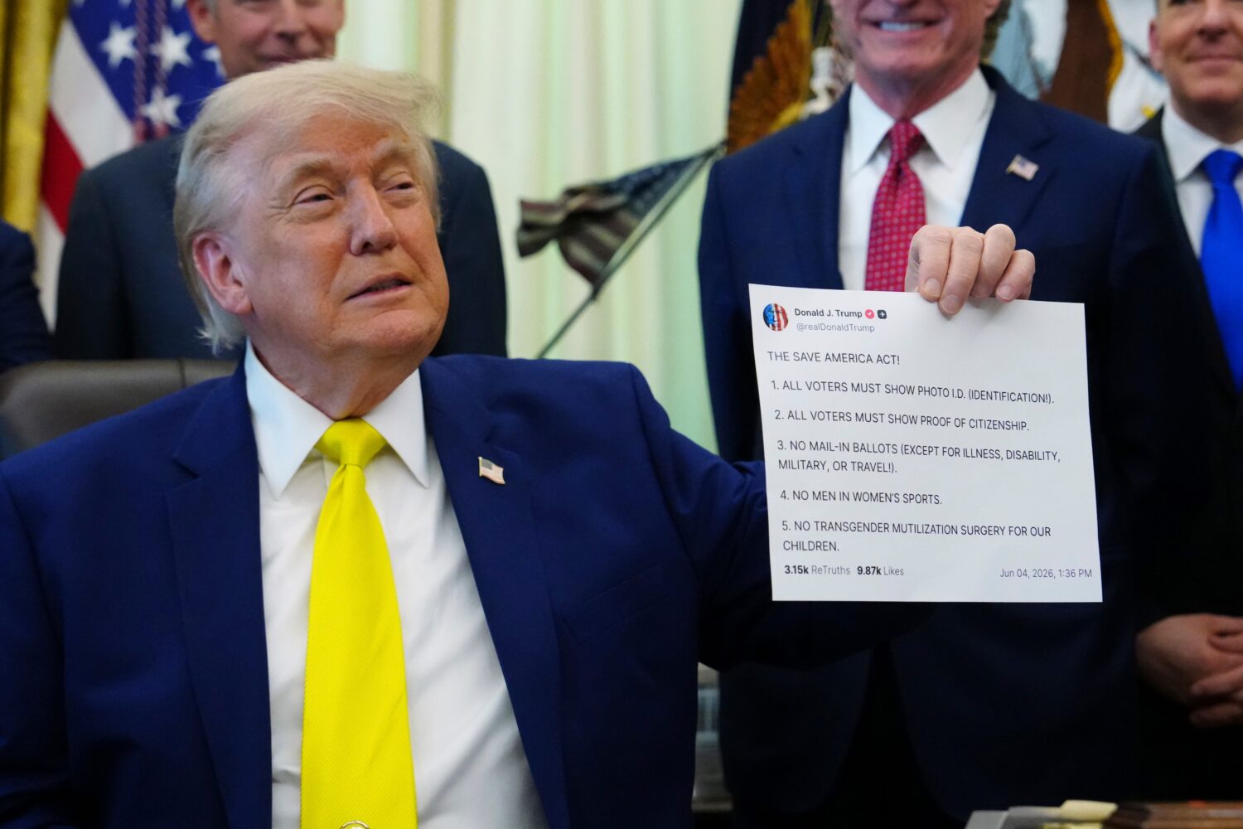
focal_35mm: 76
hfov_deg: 26.7
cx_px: 622
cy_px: 414
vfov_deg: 17.9
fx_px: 2624
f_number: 3.5
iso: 6400
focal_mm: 51
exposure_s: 1/500
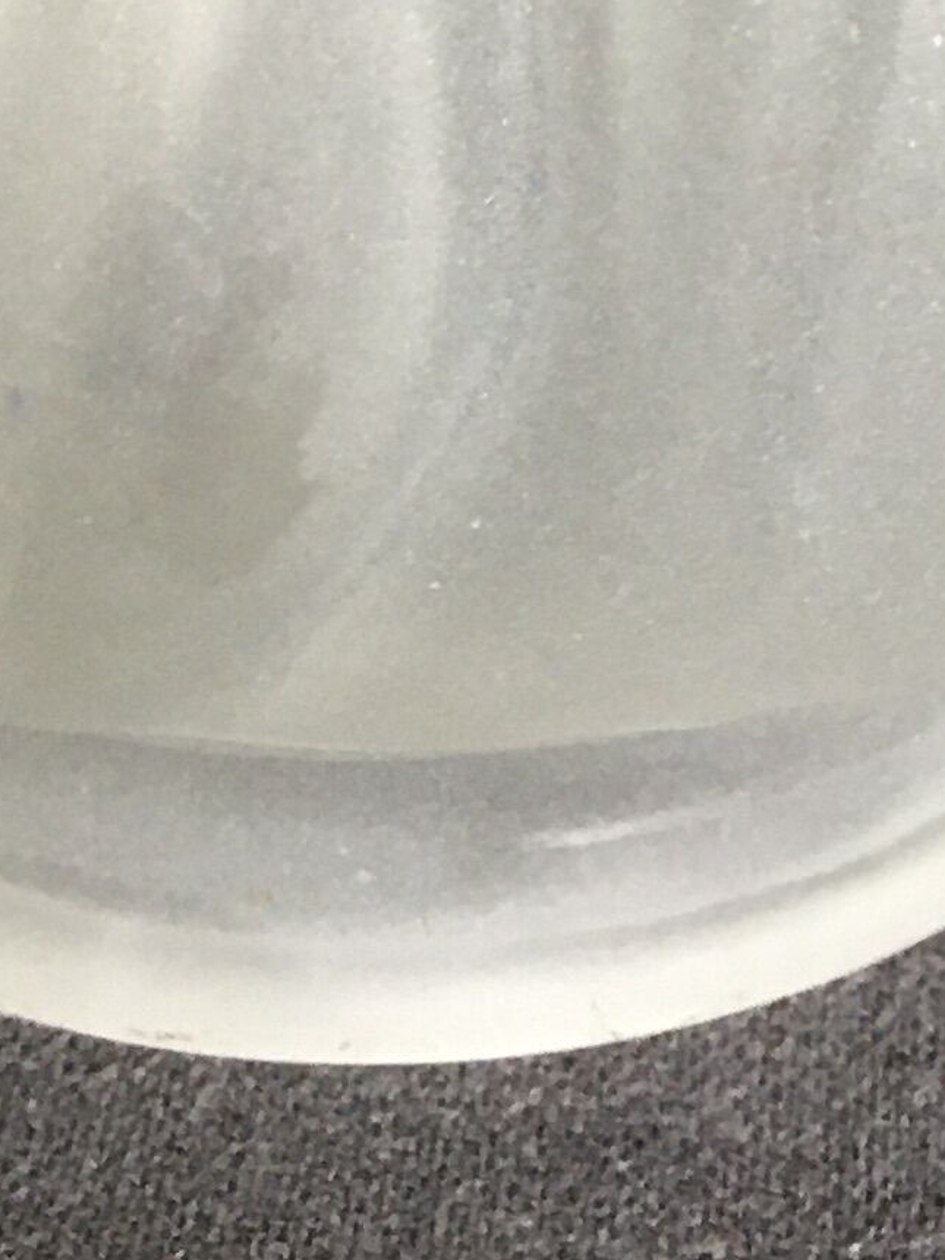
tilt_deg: -13.7
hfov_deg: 10.9
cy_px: -1386
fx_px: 4950
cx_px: 716
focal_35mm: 136
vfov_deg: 12.5
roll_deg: -0.5
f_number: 2.2
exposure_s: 1/33
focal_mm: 4.15
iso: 125
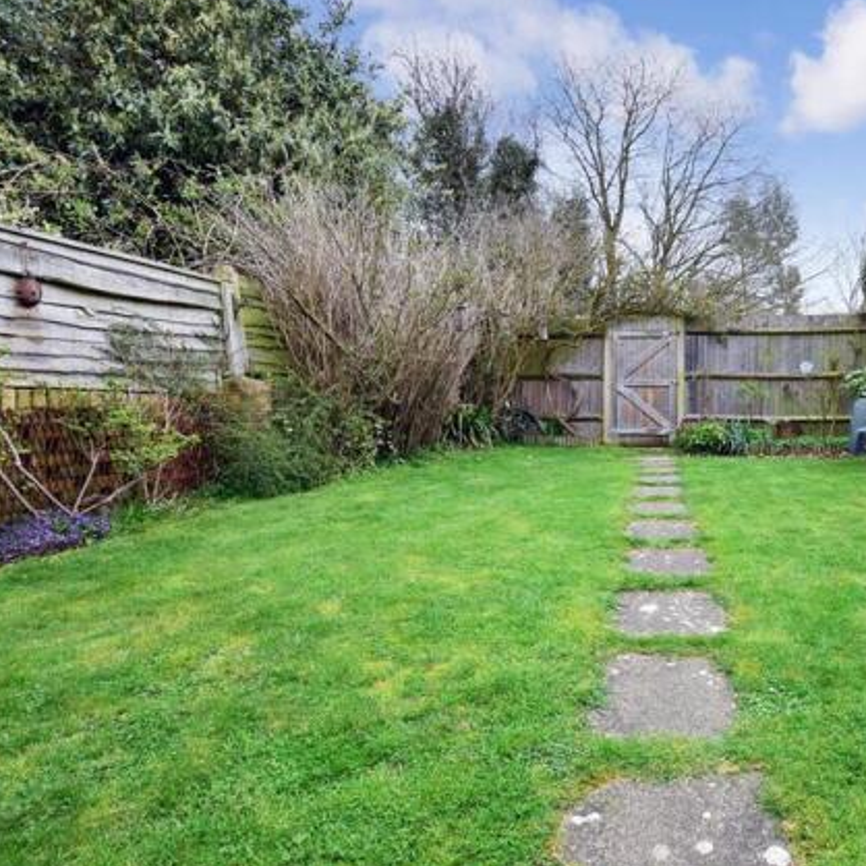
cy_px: 420
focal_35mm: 20
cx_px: 624
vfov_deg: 74.8
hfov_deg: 70.9
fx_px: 566
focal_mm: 10
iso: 400
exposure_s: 1/60
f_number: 11
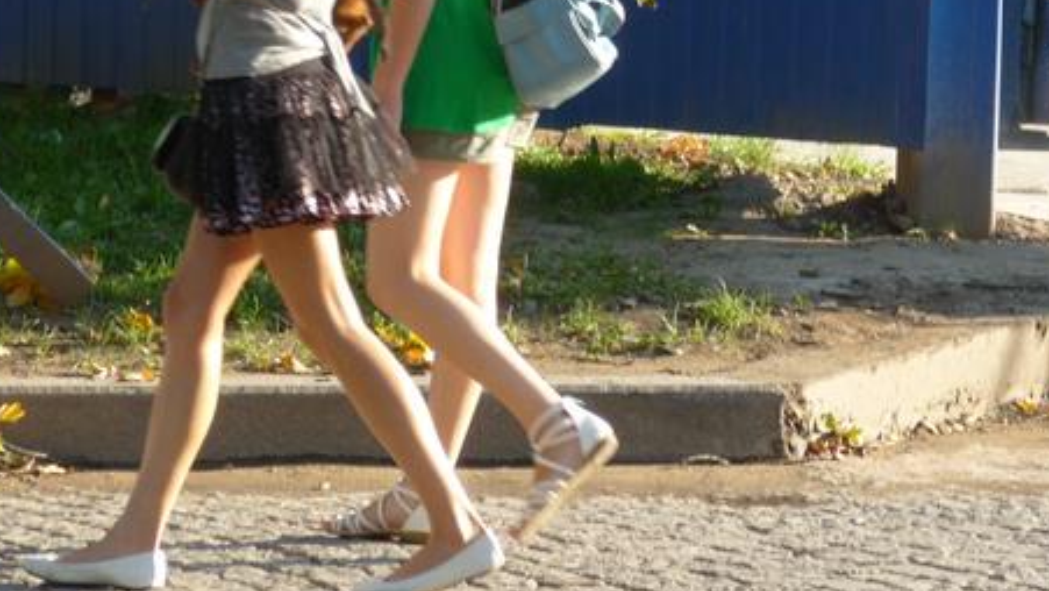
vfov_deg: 4.6
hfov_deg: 8.2
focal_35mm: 263
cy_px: 44
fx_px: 7318
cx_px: 672
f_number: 4.8
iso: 100
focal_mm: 29.1
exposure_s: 1/125
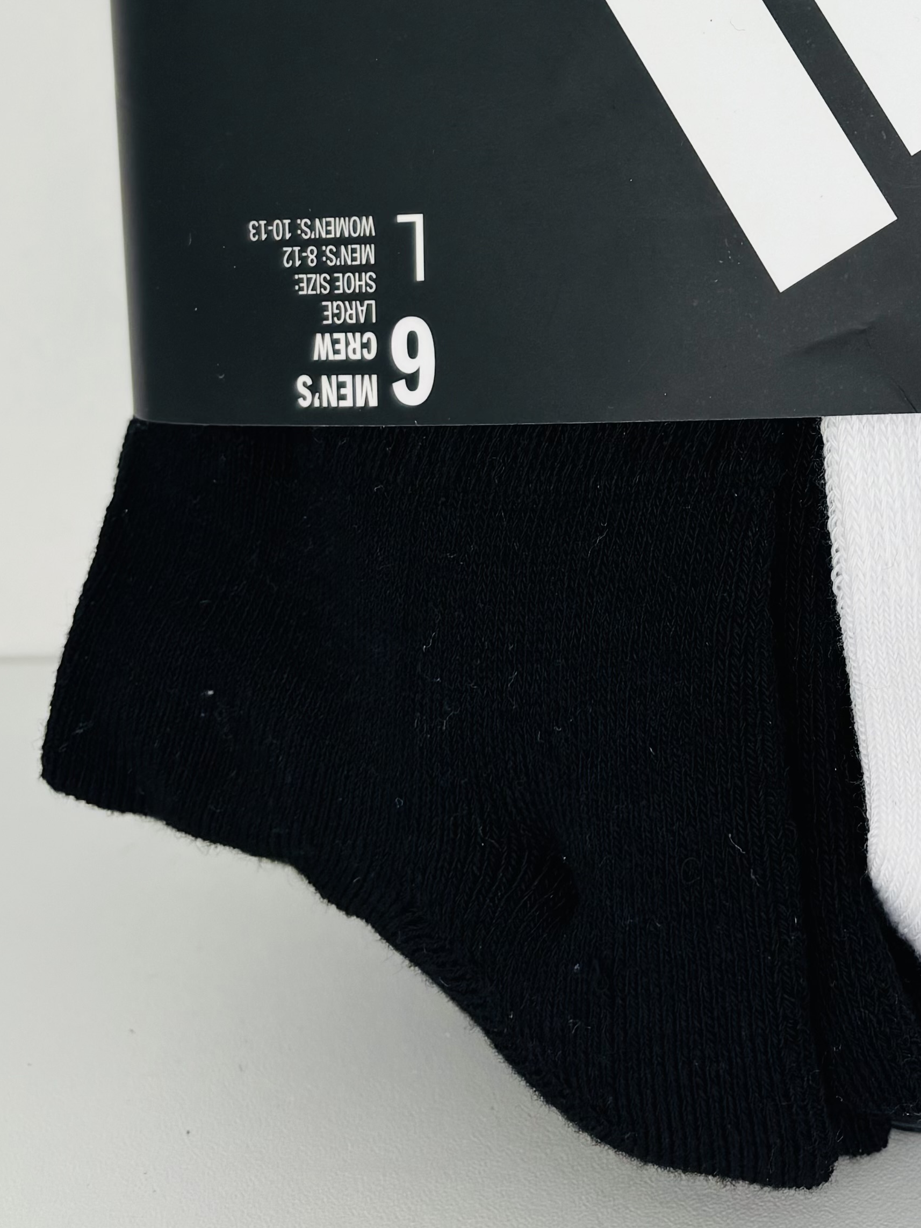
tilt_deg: -13.4
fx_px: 2306
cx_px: 852
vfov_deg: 27.9
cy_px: -17
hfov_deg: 22.0
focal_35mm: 65
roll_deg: +1.0
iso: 40
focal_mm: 5.96
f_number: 1.6
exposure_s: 1/120
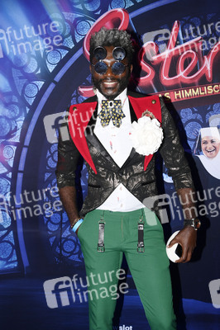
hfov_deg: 31.8
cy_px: 165
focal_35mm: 42
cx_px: 110
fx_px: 386
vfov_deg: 46.4
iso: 320
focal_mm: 42
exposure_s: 1/250
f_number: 5.6
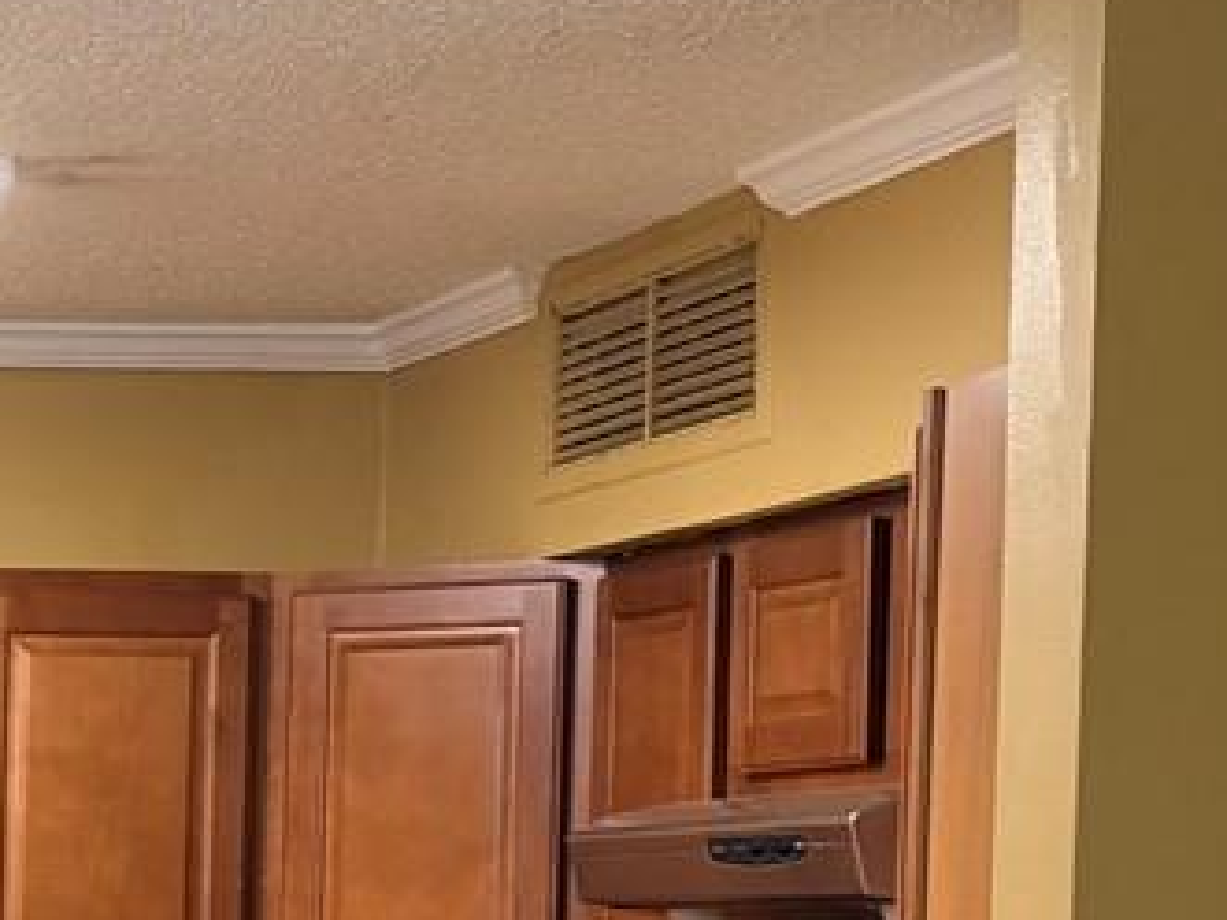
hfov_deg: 15.2
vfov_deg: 12.5
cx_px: -801
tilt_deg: -2.0
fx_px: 4110
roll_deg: -1.0
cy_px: 1042
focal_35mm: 116
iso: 160
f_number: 1.78
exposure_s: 1/60
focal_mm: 6.76
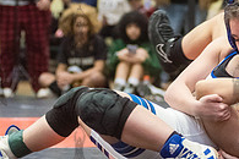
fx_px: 1587
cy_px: 85
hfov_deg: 8.6
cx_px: 237
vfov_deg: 5.7
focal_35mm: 239
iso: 8000
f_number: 3.2
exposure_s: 1/500
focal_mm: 80
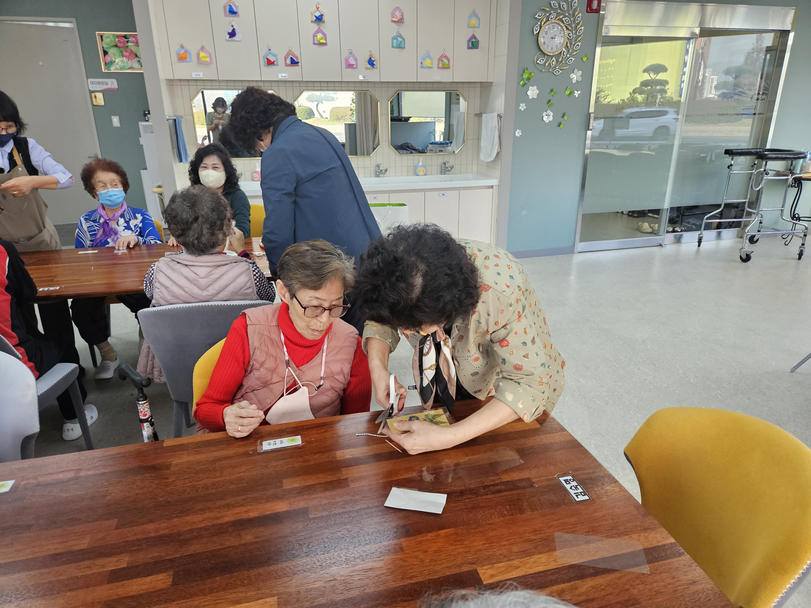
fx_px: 539
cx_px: 406
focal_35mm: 23
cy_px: 304
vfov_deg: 58.9
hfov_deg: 73.9
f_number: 1.8
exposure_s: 1/149
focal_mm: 5.4
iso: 100
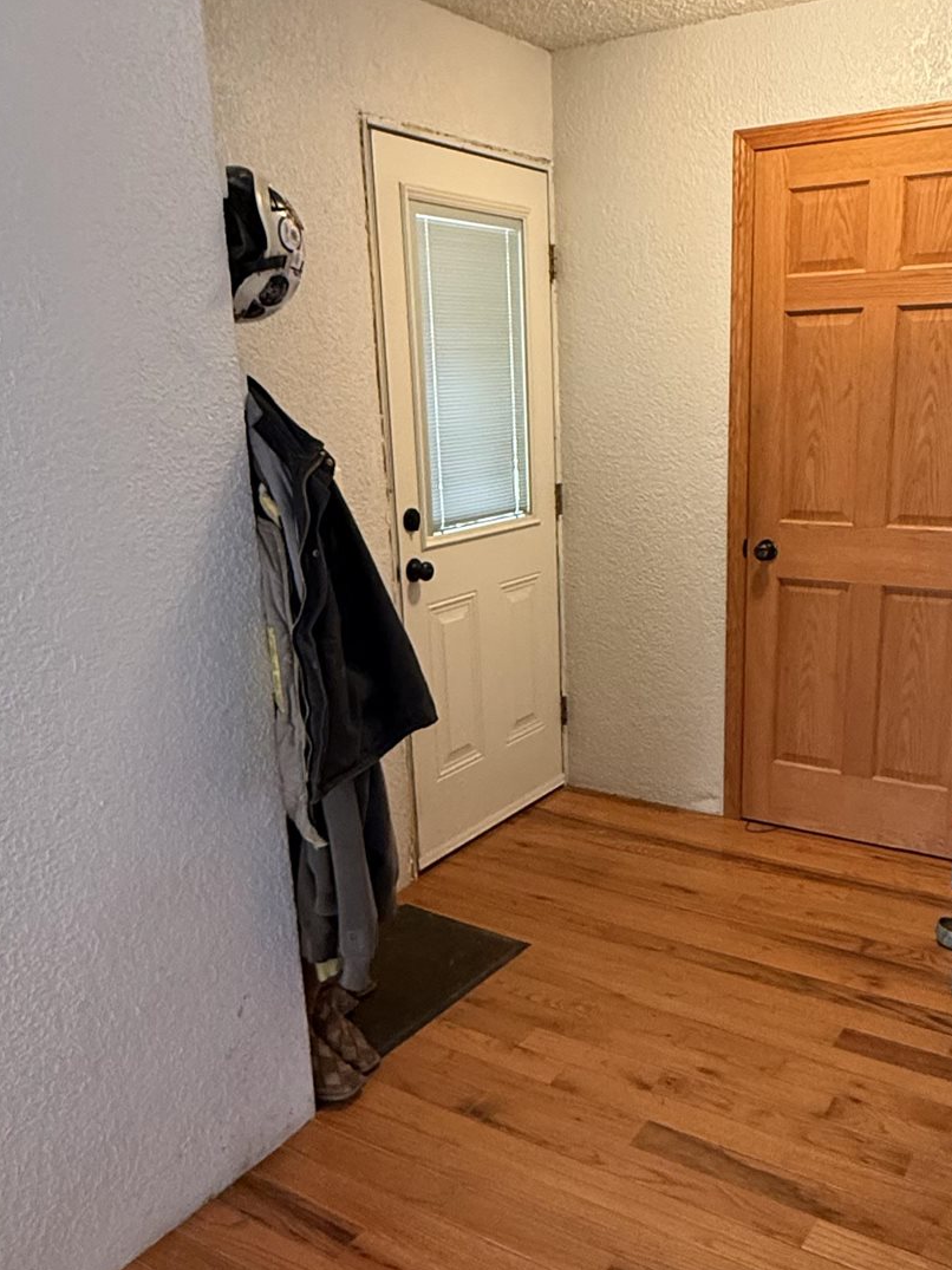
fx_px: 1100
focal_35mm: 30
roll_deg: +1.5
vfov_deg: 59.9
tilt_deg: -14.8
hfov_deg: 46.4
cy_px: 688
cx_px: 592
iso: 640
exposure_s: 1/60
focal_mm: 2.22
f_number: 2.2
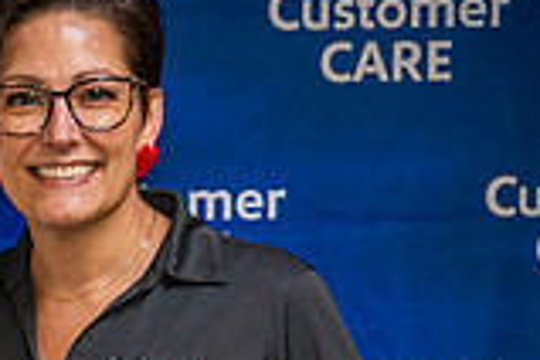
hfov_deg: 12.6
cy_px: 362
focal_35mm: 160
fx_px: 2400
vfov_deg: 8.5
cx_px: -58
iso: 1250
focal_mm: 43
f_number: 4
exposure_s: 1/160
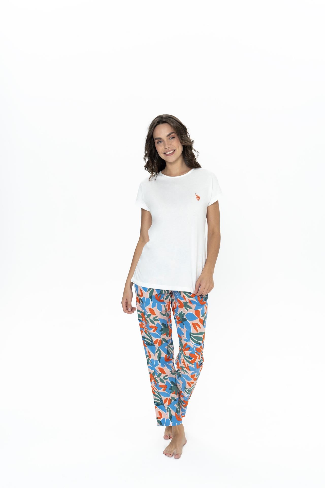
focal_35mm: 47
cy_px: 244
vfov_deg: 41.9
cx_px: 162
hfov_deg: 28.6
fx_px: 636
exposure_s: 1/125
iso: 400
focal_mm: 47
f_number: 9
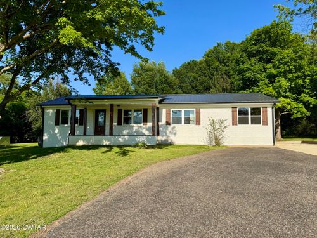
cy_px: 119
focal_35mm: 24
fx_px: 220
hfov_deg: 71.6
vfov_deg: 56.8
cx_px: 158
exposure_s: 1/2833
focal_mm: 6.76
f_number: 1.78
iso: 80
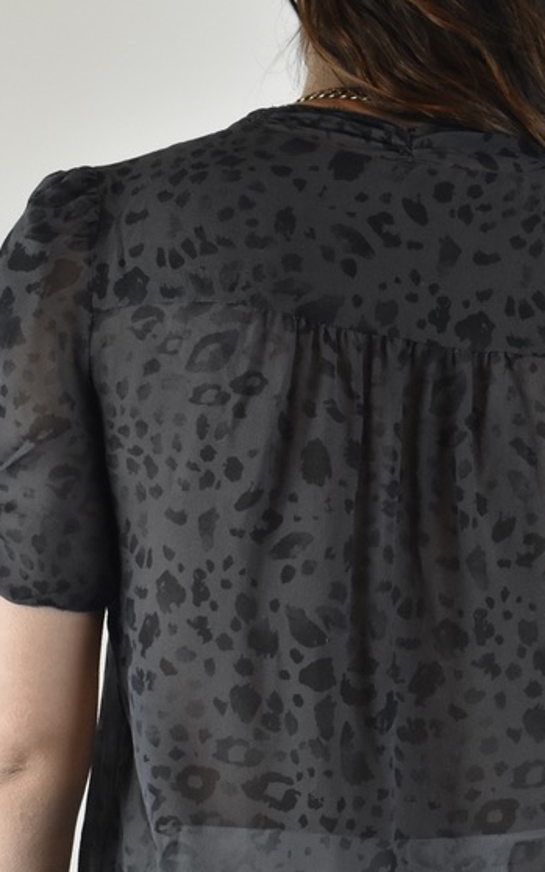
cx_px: 347
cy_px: 745
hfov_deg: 11.6
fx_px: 2684
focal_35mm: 113
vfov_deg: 18.2
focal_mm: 38
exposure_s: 1/80
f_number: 16
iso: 1600
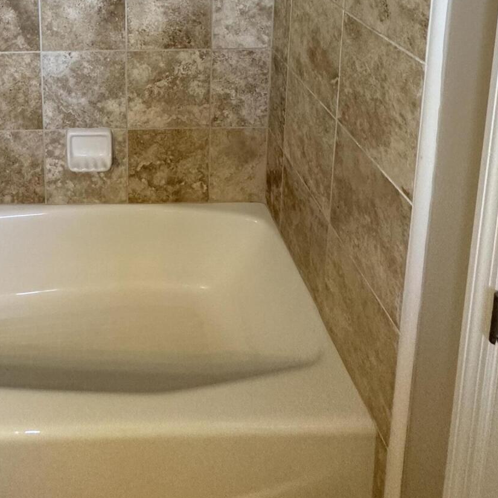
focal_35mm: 30
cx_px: 89
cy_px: -89
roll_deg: +0.8
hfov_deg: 50.3
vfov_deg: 39.9
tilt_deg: -8.2
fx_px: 488
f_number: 2.2
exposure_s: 1/60
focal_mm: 2.22
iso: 250
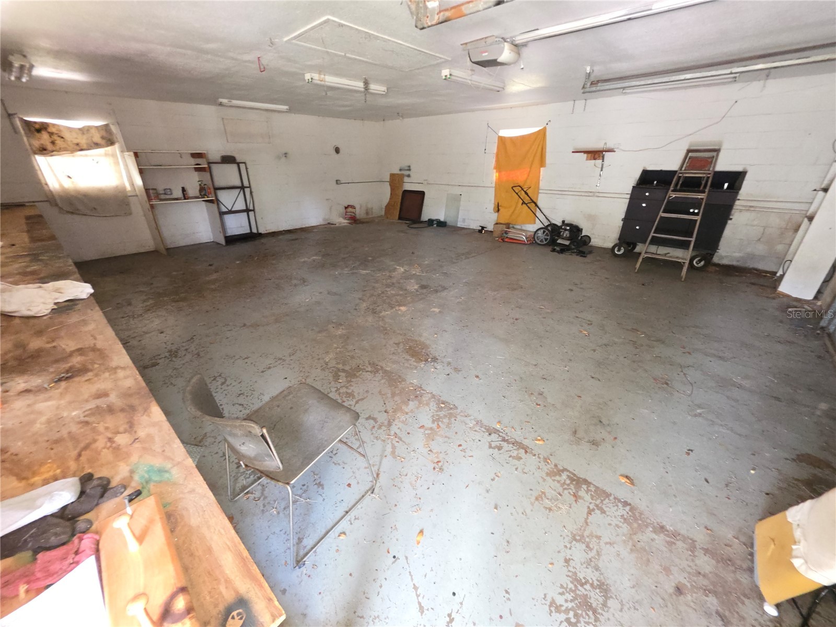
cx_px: 418
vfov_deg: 89.9
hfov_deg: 106.2
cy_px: 314
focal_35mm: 13
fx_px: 314
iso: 500
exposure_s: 1/24
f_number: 1.9
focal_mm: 2.2
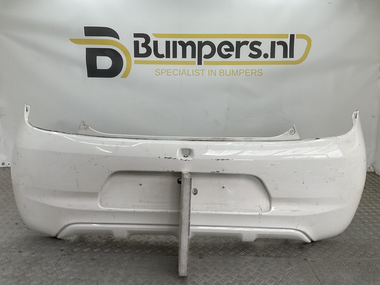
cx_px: 190
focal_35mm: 29
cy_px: 142
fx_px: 318
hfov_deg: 61.7
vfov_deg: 48.2
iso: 16
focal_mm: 3
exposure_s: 1/279
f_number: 1.8
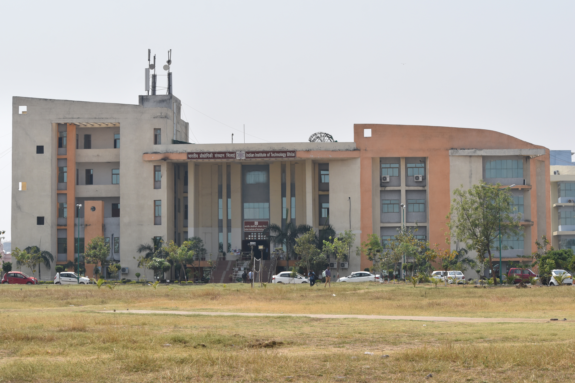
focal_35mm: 82
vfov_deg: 16.6
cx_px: 288
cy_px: 192
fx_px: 1318
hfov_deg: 24.6
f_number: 10
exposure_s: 1/400
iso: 200
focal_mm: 55
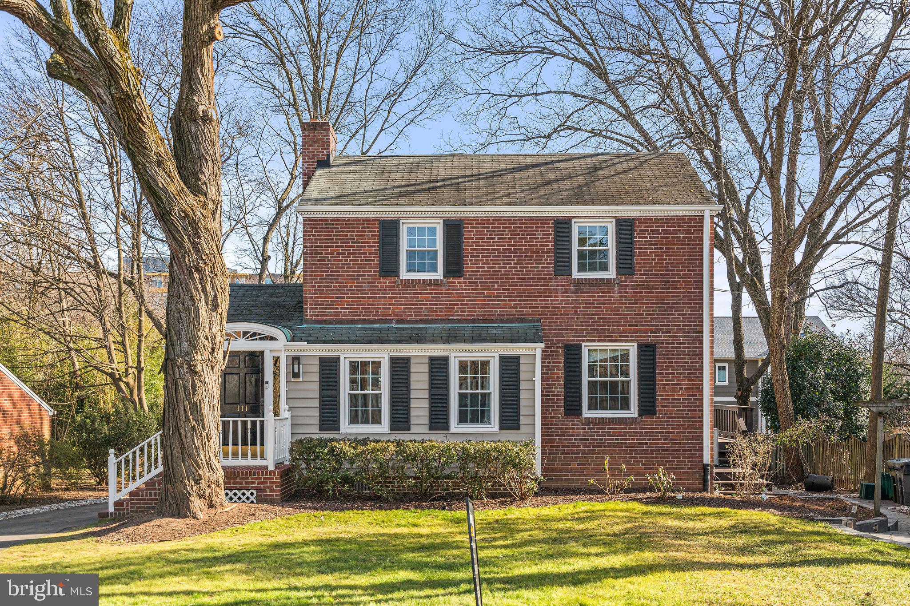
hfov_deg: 54.4
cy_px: 303
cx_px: 455
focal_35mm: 35
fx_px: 885
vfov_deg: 37.8
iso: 400
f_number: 8
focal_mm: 35
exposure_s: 1/500
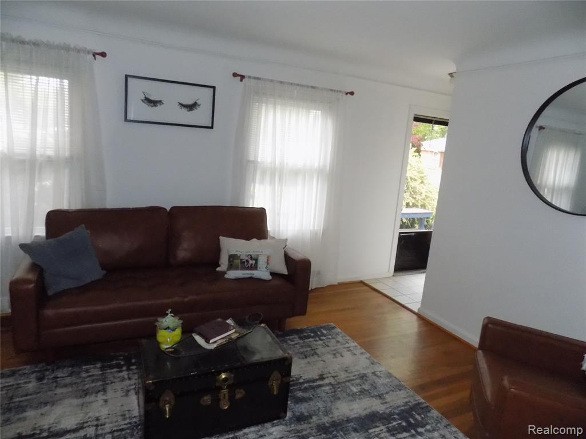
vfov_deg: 58.9
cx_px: 293
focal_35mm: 23
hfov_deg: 73.9
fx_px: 389
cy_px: 220
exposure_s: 1/160
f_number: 3.1
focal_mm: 4
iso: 800
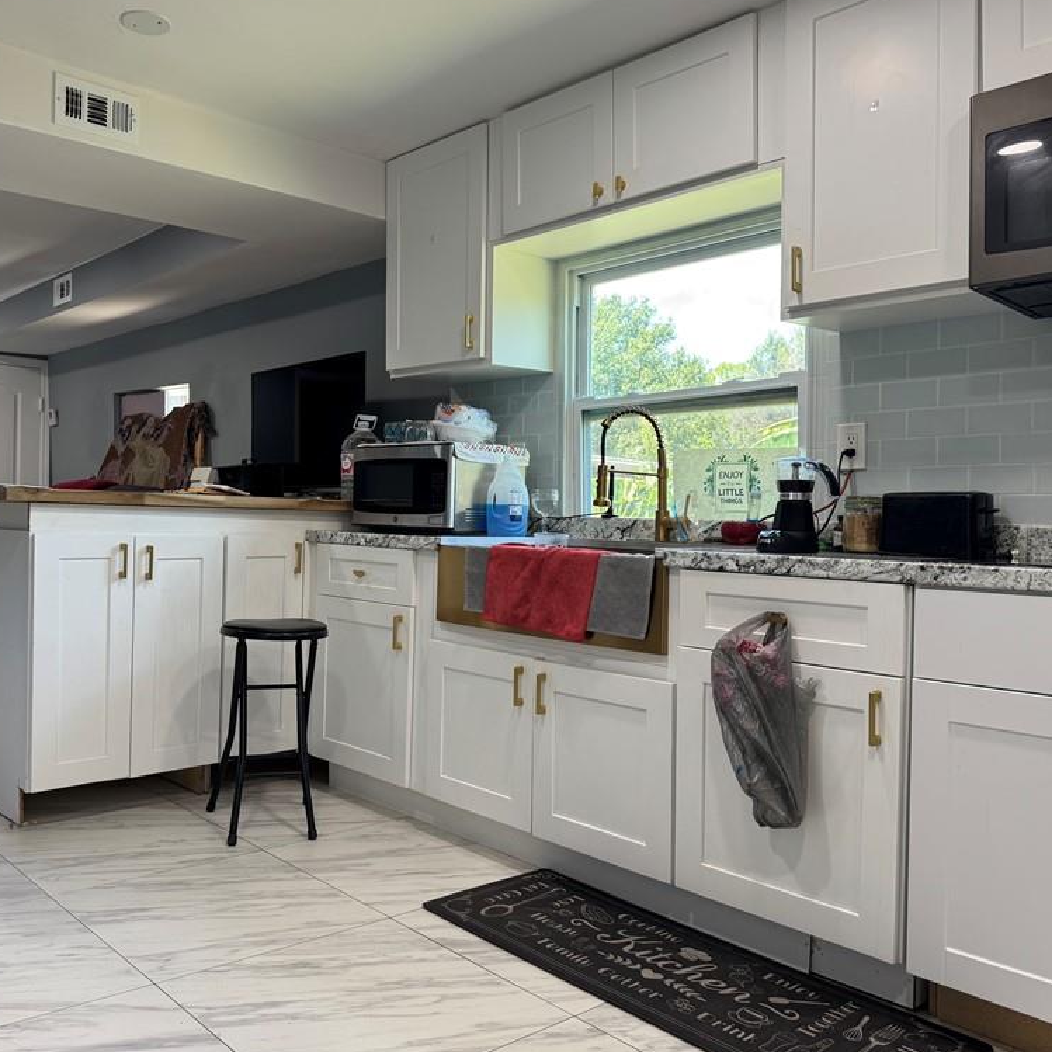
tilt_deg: -0.1
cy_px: 518
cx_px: 452
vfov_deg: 55.6
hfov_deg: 55.4
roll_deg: -0.8
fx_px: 997
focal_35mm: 29
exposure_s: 1/120
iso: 125
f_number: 1.78
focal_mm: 6.76
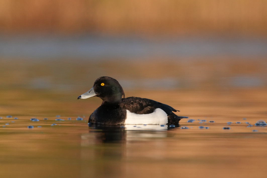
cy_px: 89
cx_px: 134
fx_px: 8899
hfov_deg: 1.7
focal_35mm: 1200
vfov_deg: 1.1
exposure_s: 1/1000
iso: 1600
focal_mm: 800
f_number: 9
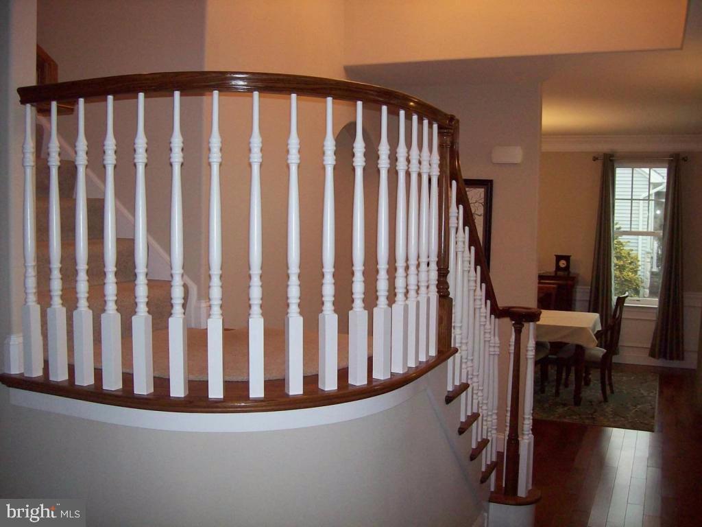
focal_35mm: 36
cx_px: 351
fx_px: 730
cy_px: 264
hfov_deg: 51.4
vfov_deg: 39.7
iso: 140
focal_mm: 6
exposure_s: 1/64
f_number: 2.7
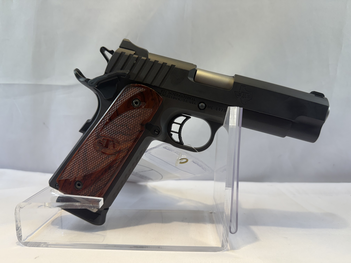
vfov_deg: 56.8
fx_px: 243
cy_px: 132
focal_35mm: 24
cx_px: 176
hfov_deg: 71.6
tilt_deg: -5.3
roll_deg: +0.2
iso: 80
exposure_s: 1/637
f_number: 1.78
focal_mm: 6.76
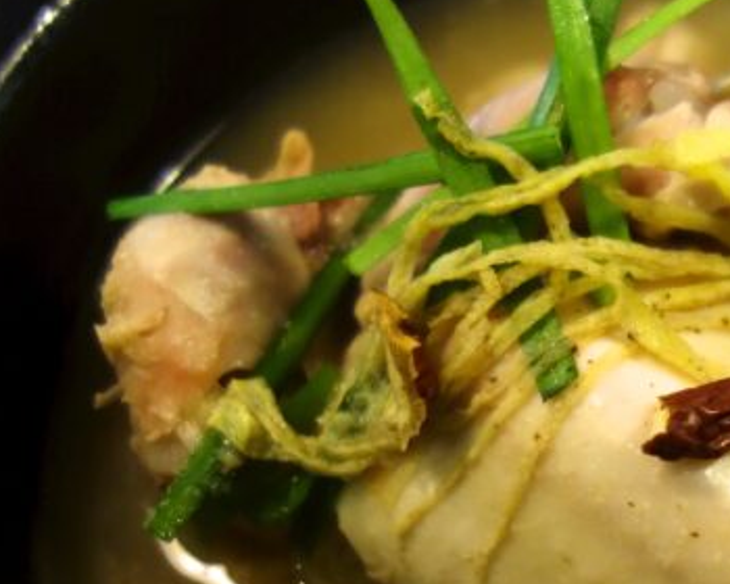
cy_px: 416
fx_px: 1664
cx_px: 722
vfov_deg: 19.8
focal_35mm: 77
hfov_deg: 23.7
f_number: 1.8
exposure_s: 1/80
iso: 800
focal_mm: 10.4
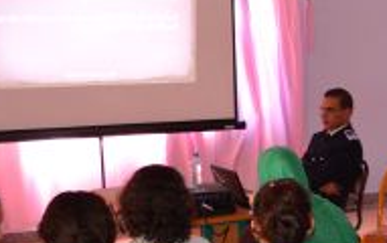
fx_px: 972
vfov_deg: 14.2
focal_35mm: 92
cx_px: 476
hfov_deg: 20.9
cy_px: 150
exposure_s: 1/60
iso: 1100
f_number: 3.5
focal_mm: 18
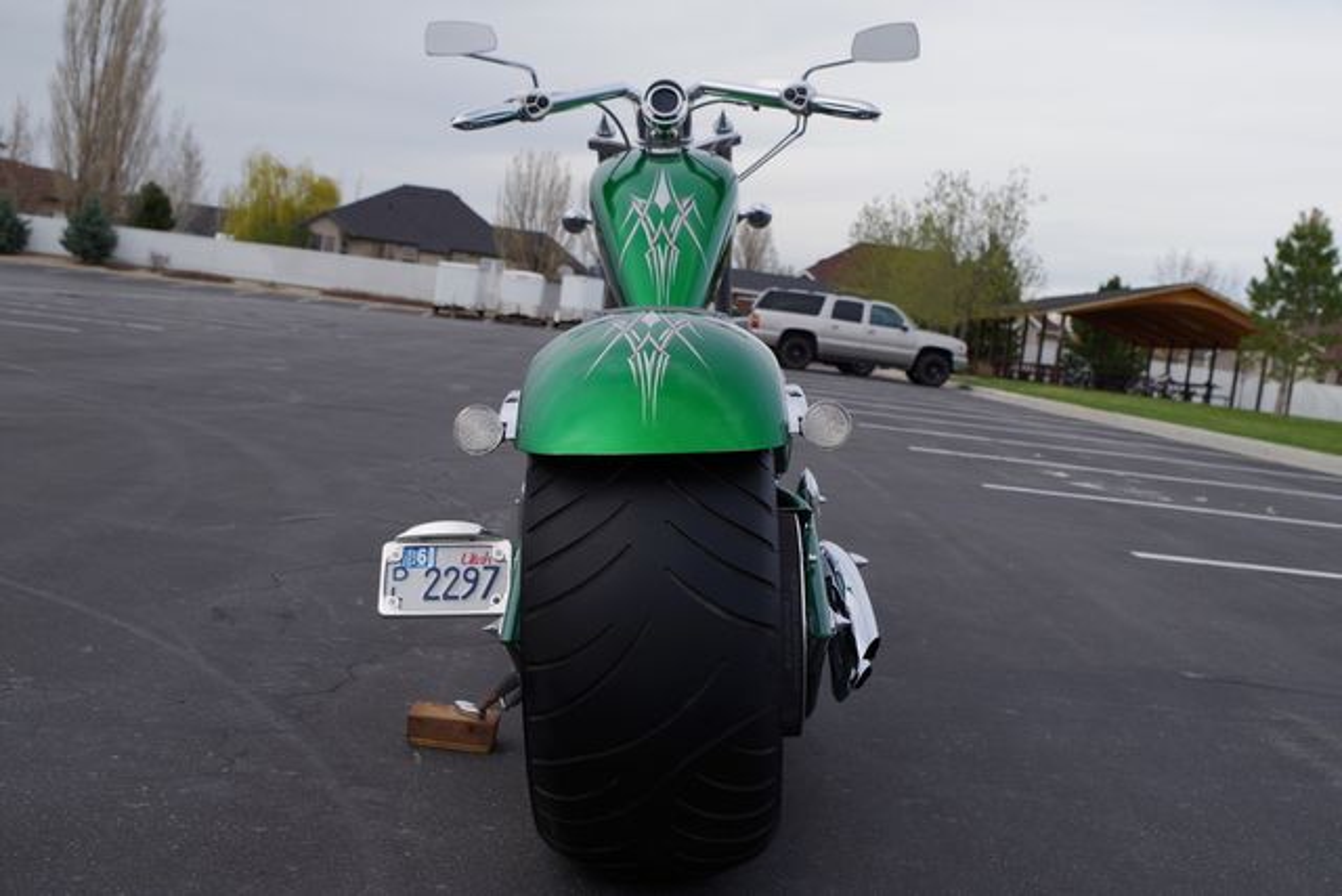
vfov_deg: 31.9
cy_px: 448
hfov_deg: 46.4
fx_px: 1566
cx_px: 671
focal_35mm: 42
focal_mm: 28.13
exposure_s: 1/320
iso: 200
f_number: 7.1
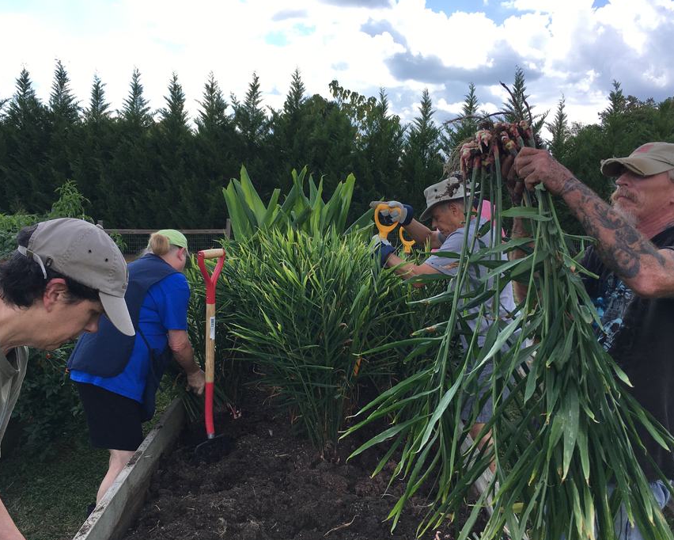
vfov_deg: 47.1
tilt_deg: -6.5
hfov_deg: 57.2
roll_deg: -2.9
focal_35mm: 31
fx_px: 619
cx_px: 339
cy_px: 271
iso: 25
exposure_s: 1/884
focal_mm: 4.15
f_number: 2.2
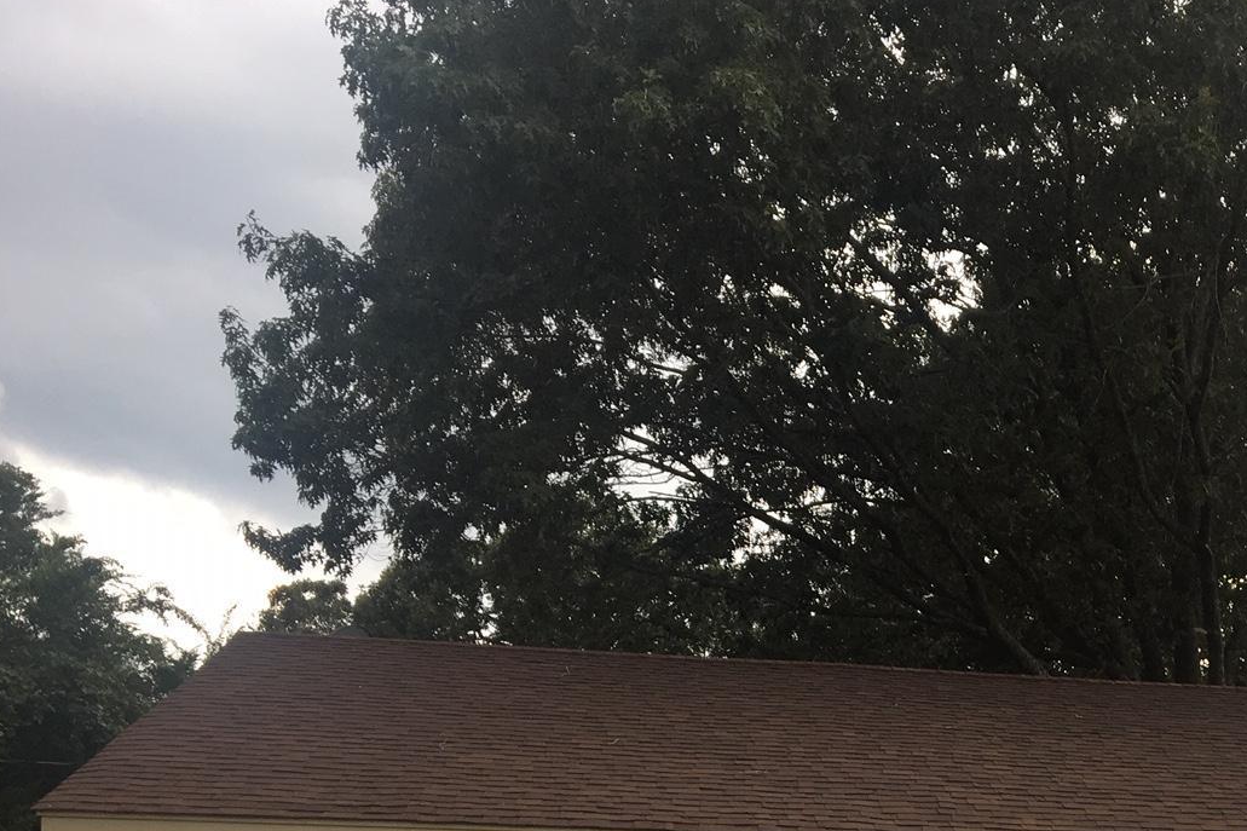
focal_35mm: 59
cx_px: 1191
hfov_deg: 31.8
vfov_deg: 22.2
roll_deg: -0.8
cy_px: 807
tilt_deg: +6.3
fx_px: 2043
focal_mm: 4.15
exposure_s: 1/120
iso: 25
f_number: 2.2
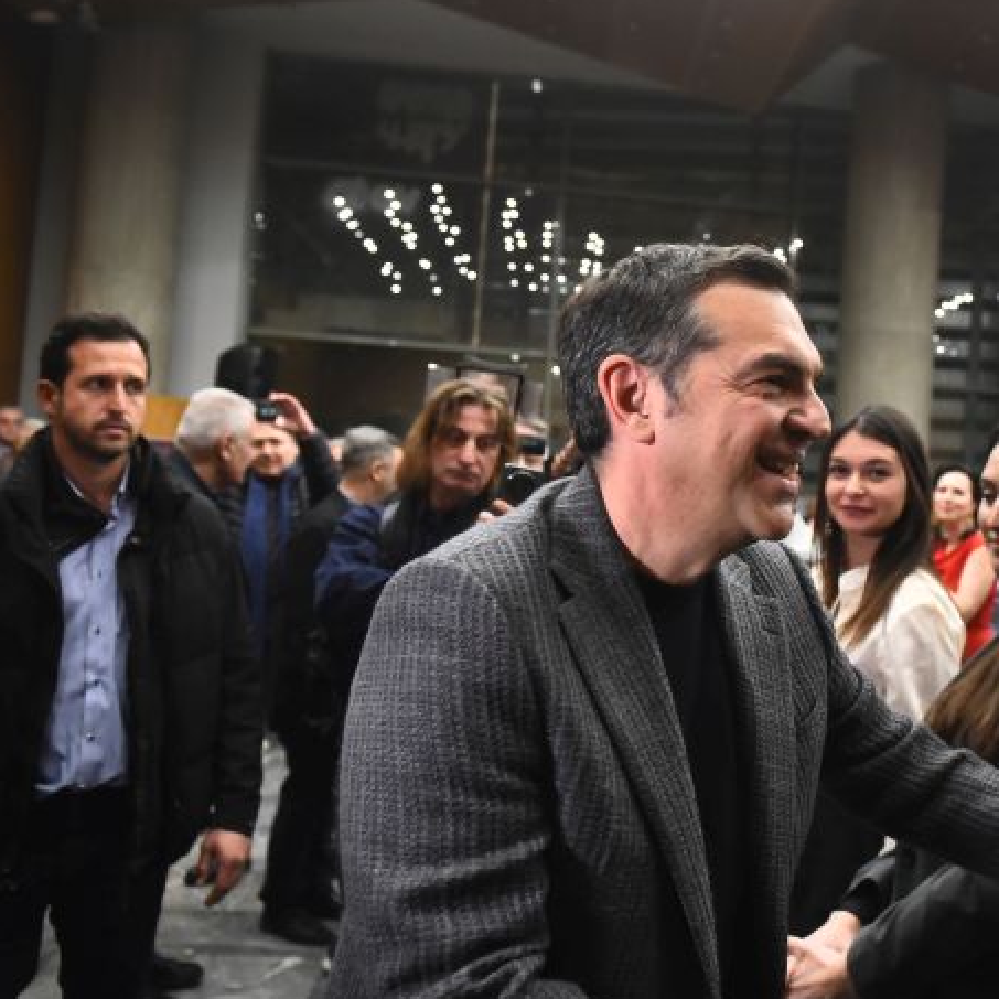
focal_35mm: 36
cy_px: 469
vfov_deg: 46.0
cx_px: 754
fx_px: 1175
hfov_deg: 44.5
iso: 6400
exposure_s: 1/200
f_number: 3.2
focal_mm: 24
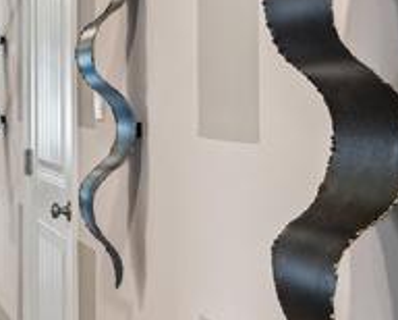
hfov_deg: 21.2
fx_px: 943
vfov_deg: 19.1
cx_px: -141
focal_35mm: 80
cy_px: 101
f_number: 8
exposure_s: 1/60
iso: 800
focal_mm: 16
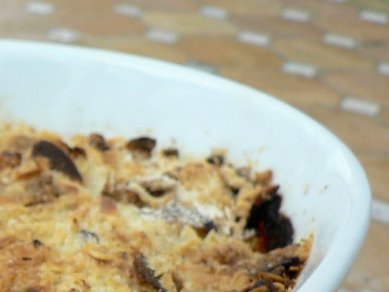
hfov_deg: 22.2
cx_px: -44
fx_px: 933
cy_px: 308
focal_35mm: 83
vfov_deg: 17.3
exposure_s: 1/200
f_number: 2.8
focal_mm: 6
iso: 80
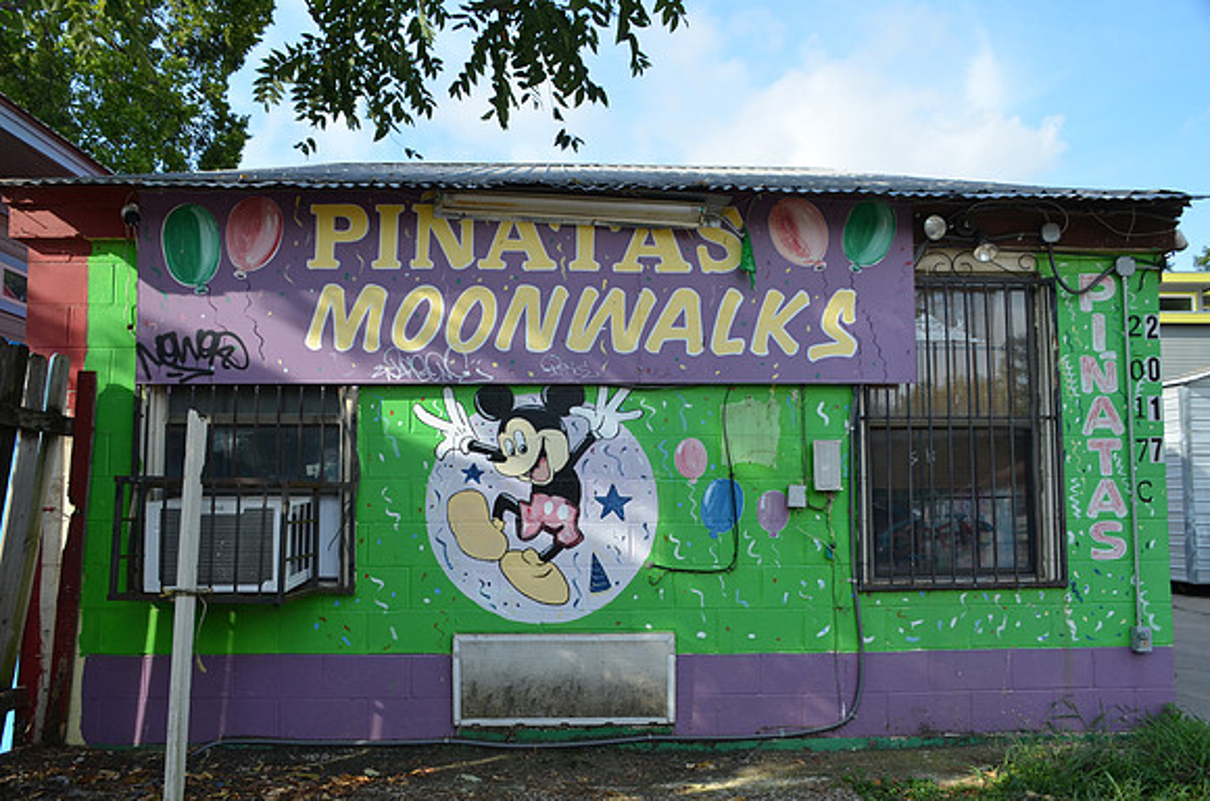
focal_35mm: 30
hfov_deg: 62.0
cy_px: 400
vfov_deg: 43.4
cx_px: 605
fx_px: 1006
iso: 160
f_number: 7.1
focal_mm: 20
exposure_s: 1/200
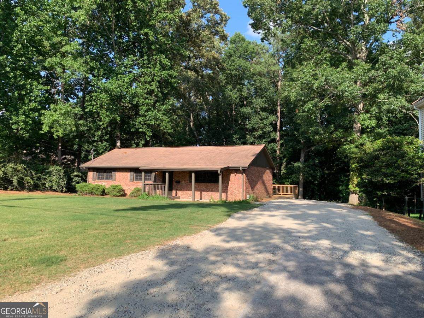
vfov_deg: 53.1
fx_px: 318
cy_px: 159
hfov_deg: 67.3
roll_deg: -1.5
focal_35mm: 26
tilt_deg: +4.3
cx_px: 212
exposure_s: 1/945
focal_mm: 4.25
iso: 25
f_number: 1.8
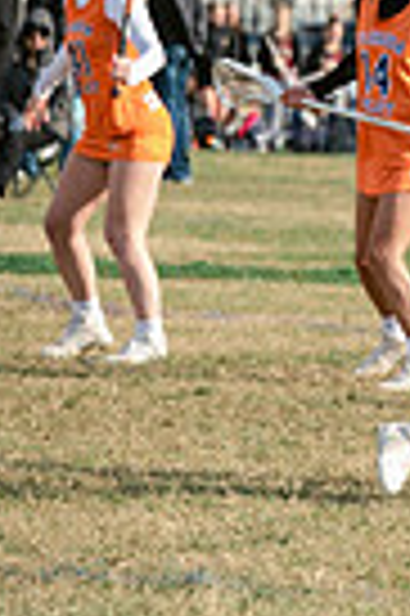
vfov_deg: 3.6
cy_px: 20
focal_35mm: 573
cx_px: 1239
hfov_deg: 2.4
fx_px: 9813
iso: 250
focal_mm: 135
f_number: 5
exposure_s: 1/1600
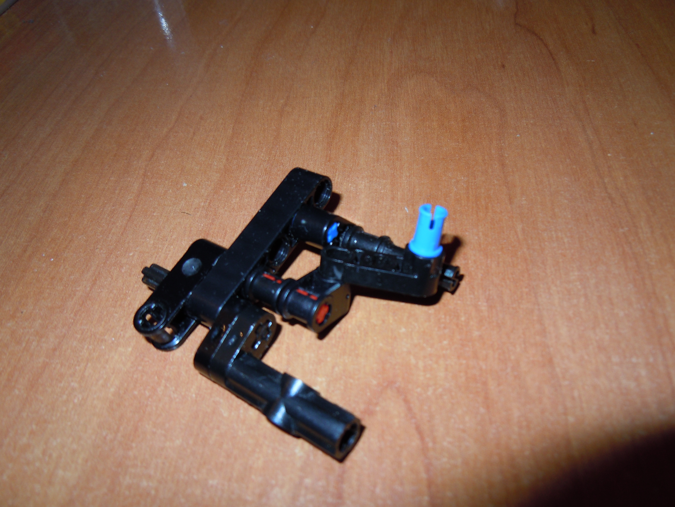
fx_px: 585
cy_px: 254
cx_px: 338
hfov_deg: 60.0
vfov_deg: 46.8
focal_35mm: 30
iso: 100
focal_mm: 5.4
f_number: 3.5
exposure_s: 1/30
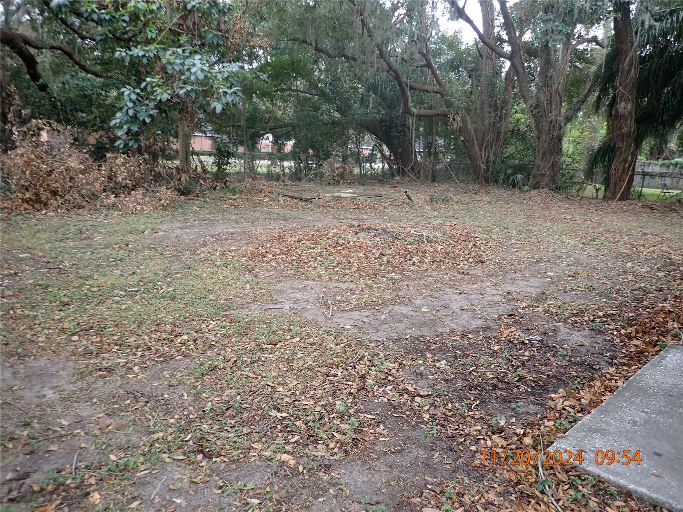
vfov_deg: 54.9
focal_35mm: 25
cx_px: 342
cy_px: 256
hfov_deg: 69.4
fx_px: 493
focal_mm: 4.5
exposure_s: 1/125
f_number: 2
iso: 100
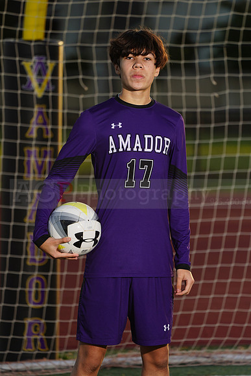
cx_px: 126
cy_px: 188
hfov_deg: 3.6
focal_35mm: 382
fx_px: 3992
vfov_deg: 5.4
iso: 100
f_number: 7.1
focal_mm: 382
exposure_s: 1/200
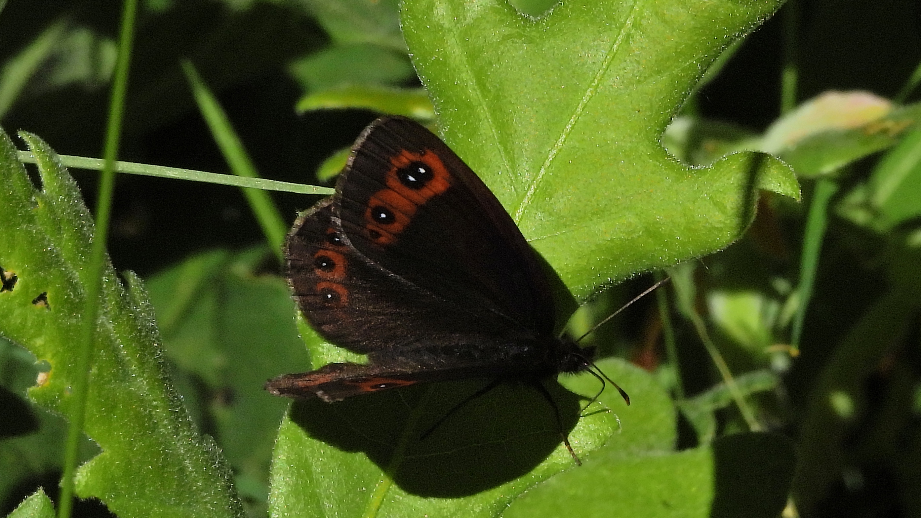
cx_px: 460
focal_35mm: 546
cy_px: 312
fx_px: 13334
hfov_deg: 4.0
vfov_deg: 2.2
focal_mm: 89.2
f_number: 6.3
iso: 200
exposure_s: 1/2000
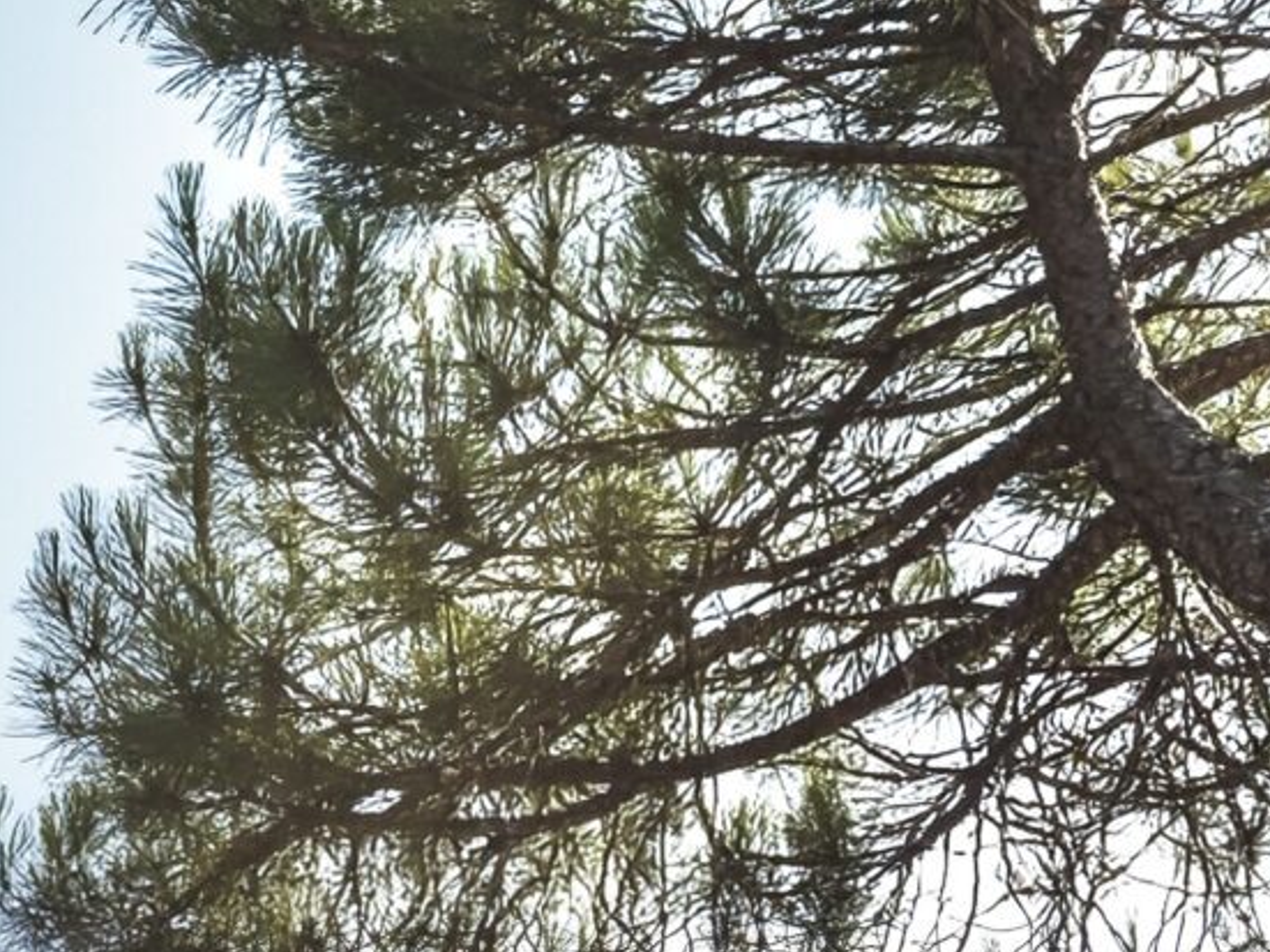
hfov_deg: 11.0
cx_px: -1517
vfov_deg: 9.1
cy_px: 1510
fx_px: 5795
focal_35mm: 158
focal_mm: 43.3
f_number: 8
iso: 200
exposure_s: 1/320
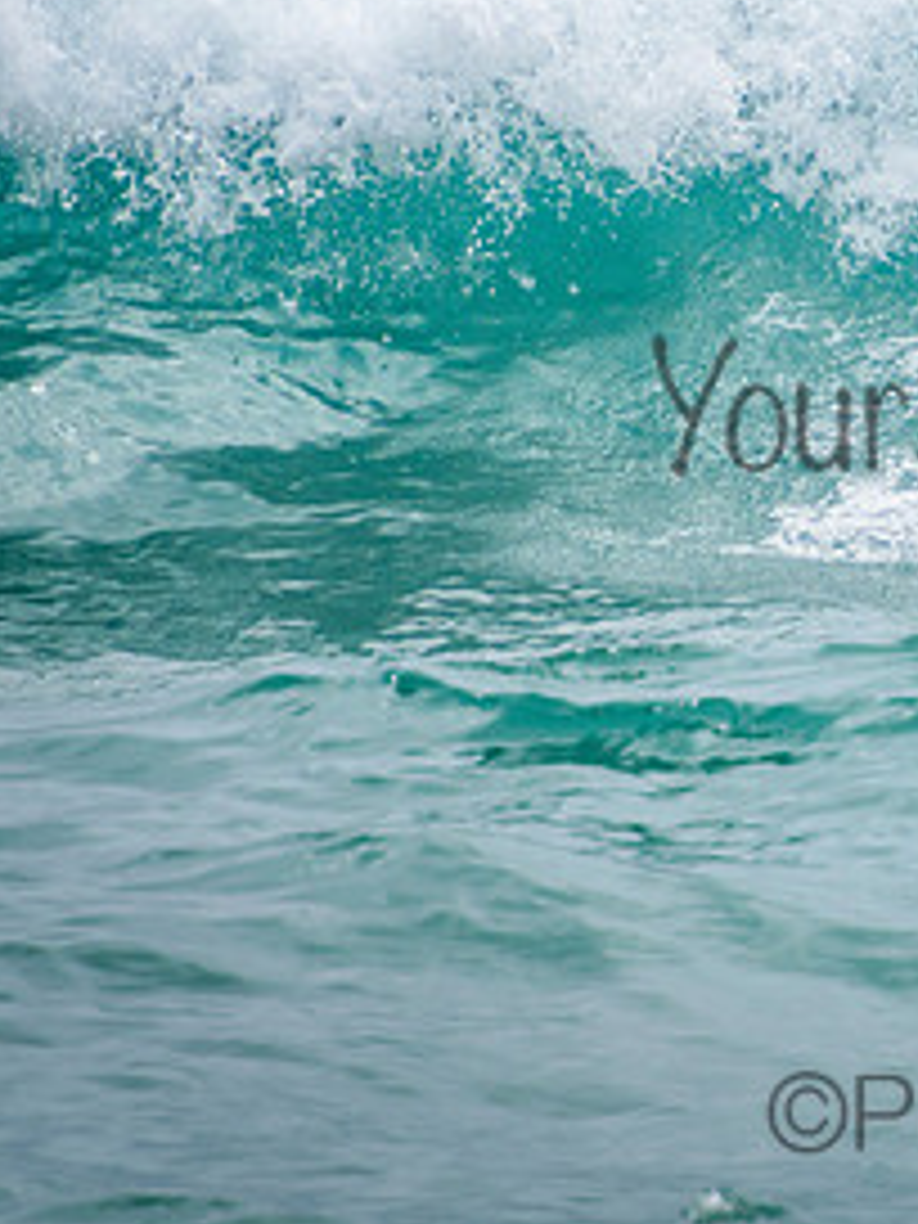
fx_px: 43527
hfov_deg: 1.2
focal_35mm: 1231
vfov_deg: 1.6
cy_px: 367
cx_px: 1116
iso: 400
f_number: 5.6
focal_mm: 400
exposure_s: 1/2000
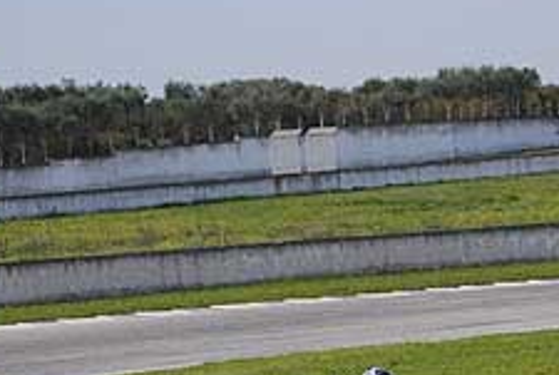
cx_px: 410
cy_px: 371
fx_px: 2771
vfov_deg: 7.7
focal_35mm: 178
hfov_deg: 11.5
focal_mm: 55
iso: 200
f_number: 5.6
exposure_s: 1/800
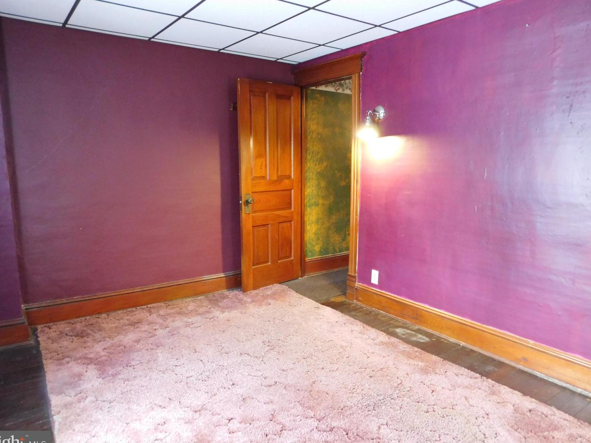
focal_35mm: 24
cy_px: 224
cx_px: 284
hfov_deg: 71.6
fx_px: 410
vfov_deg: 56.8
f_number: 3
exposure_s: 1/8
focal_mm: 4
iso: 560
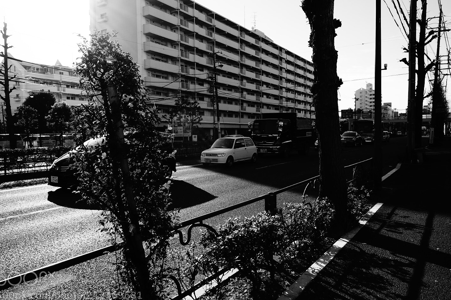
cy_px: 152
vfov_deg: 47.8
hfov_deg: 67.4
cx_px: 230
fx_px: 338
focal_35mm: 27
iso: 100
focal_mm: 16
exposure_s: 1/125
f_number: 10
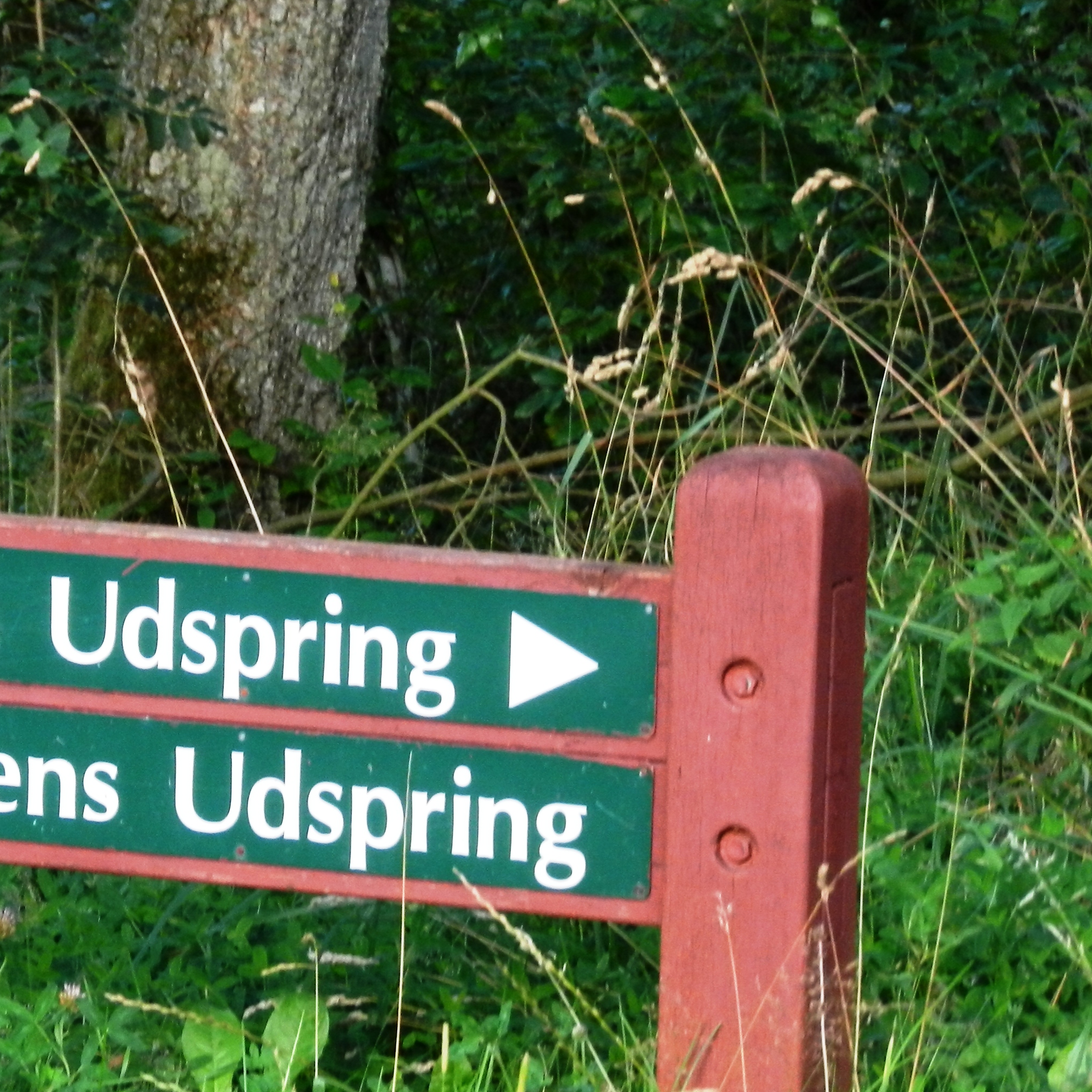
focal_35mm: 252
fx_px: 8994
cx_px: 163
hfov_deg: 6.9
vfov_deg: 6.9
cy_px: 696
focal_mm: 25.9
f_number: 5.2
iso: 320
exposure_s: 1/40
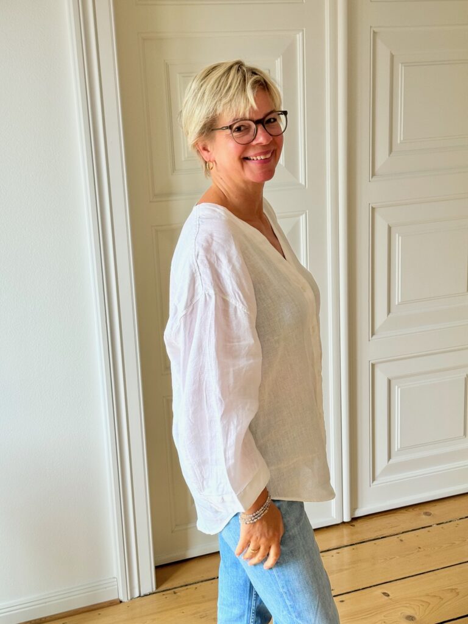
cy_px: 312
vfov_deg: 39.7
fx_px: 865
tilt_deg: -14.1
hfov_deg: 30.3
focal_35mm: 48
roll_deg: +2.2
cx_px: 234
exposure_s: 1/78
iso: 100
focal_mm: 6.76
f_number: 1.78
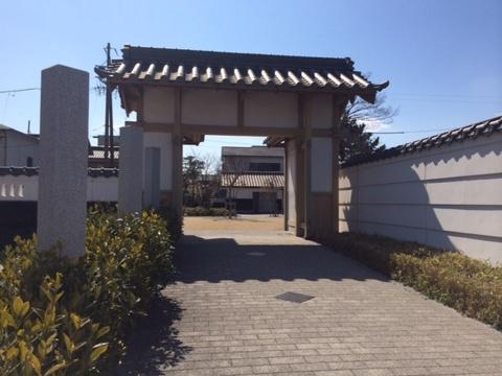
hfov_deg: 60.0
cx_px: 251
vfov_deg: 46.8
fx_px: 435
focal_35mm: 30
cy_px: 188
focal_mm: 4.12
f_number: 2.2
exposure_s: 1/3731
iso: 40
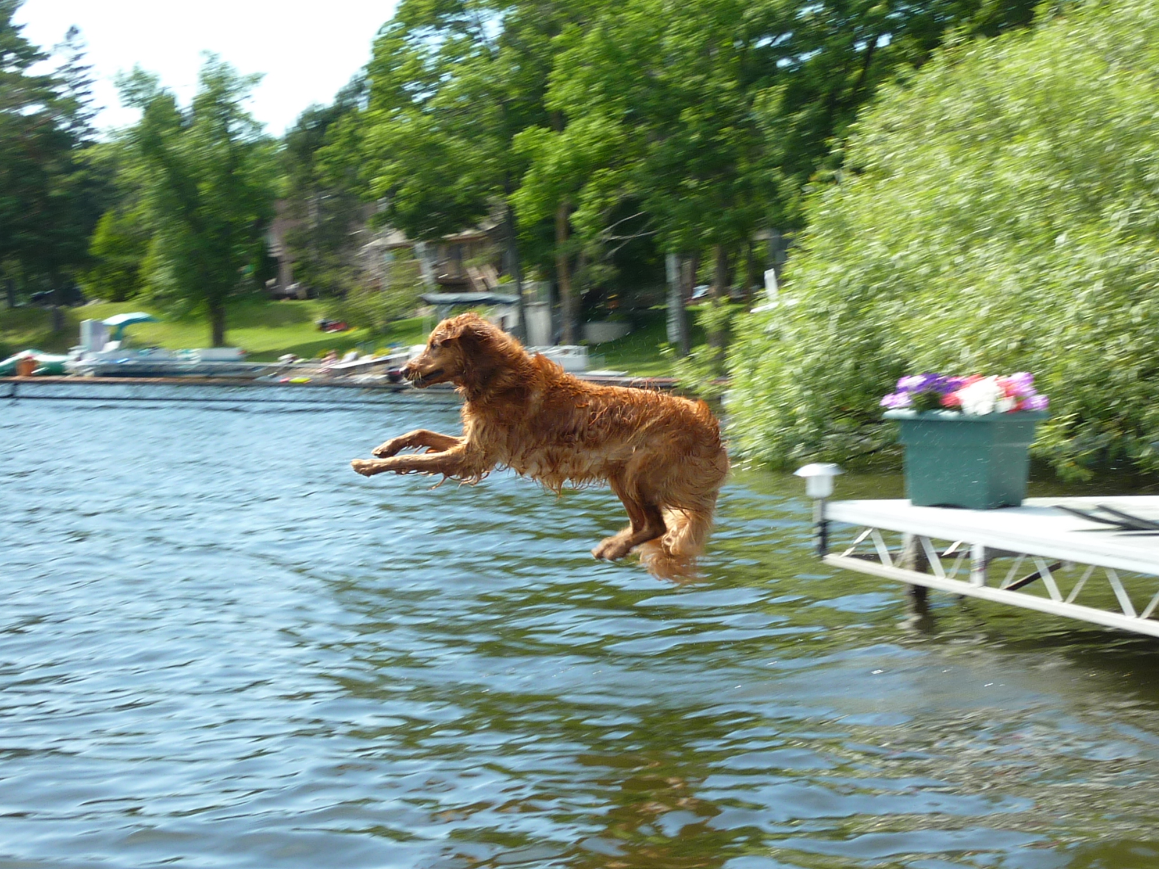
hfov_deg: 49.0
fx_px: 1272
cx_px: 577
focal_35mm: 38
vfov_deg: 37.7
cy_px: 426
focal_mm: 6.1
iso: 80
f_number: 4
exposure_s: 1/250
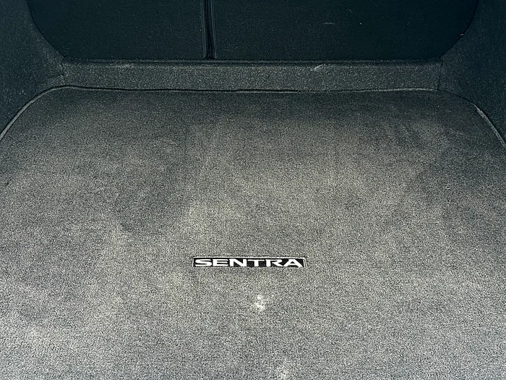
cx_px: 253
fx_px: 702
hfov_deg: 39.7
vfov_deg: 30.3
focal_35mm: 48
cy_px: 190
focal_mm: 6.86
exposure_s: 1/172
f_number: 1.78
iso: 64
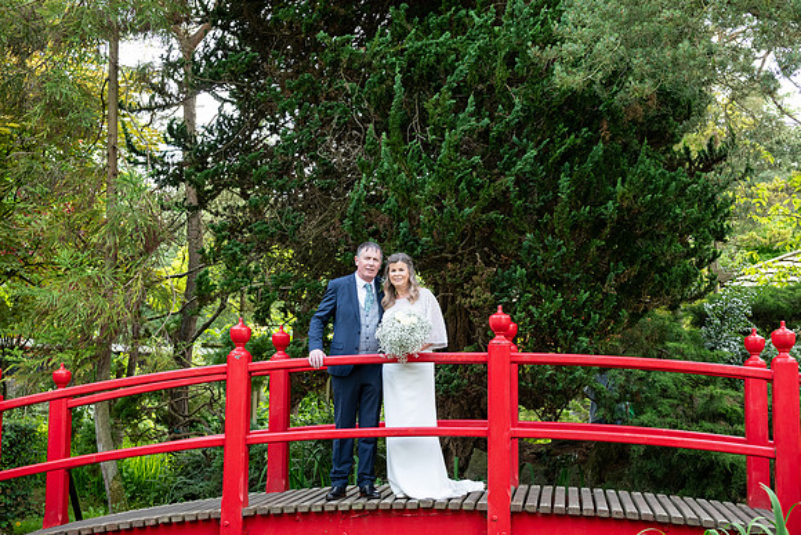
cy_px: 268
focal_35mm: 48
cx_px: 400
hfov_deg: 41.1
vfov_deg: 28.1
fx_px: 1068
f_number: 5.6
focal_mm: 48
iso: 640
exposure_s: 1/250
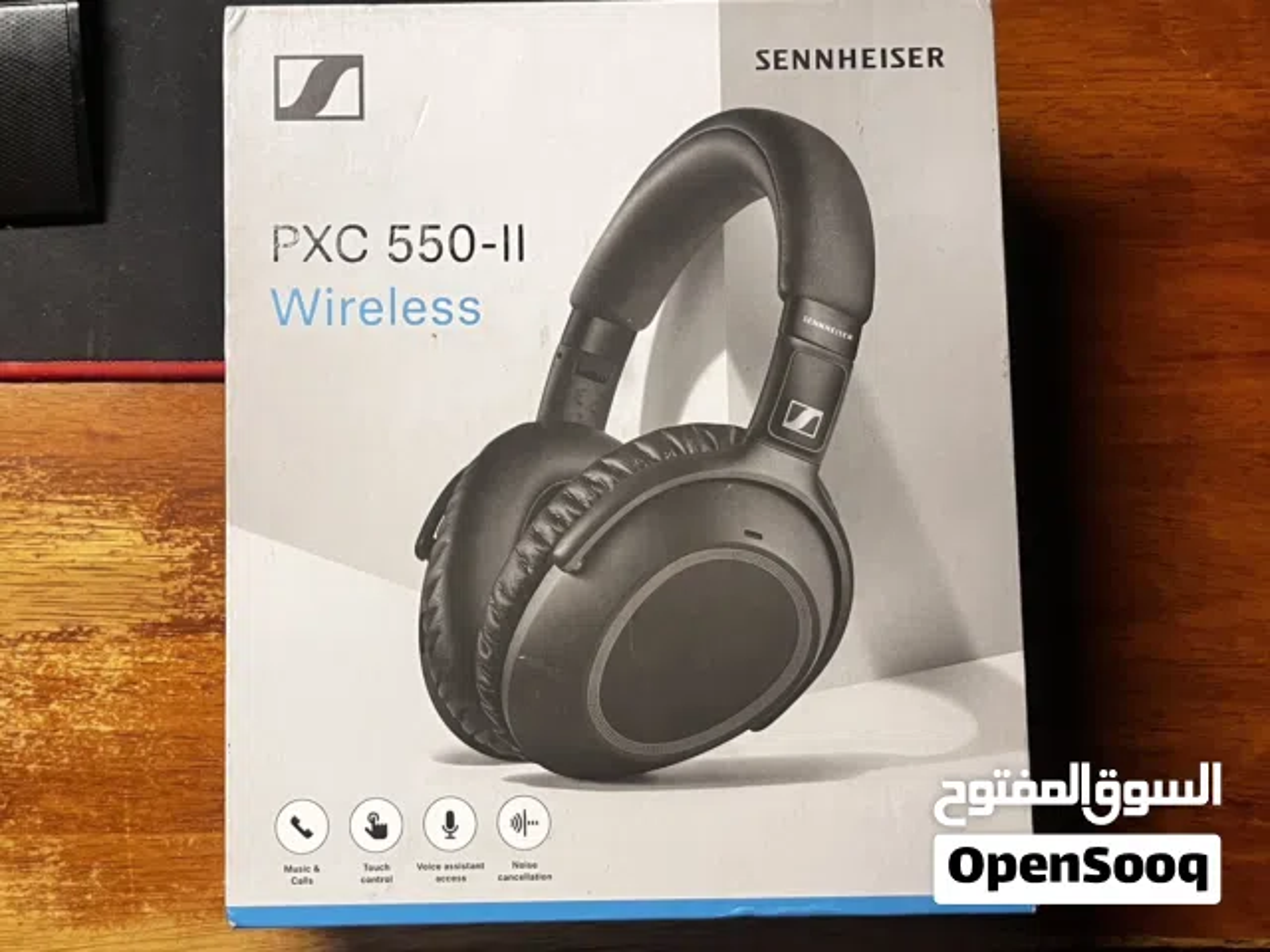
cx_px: 635
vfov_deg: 53.1
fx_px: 954
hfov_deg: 67.3
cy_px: 476
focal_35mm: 26
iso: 250
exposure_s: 1/60
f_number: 1.6
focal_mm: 5.1
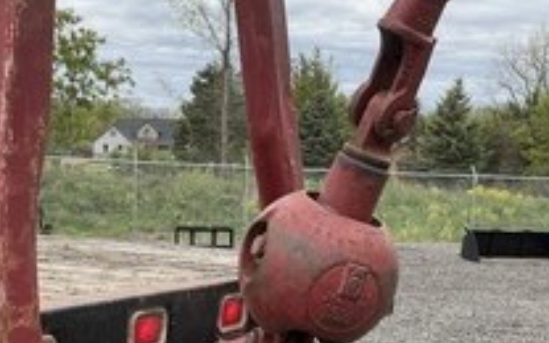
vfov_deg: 21.9
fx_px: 883
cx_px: 267
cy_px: 237
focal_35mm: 59
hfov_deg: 34.5
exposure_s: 1/739
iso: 25
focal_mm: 3
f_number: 1.8
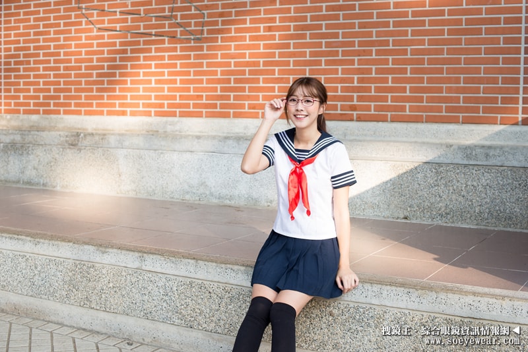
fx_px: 734
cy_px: 176
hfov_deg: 39.6
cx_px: 264
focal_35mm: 50
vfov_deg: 27.0
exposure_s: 1/100
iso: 100
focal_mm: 50
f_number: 4.5
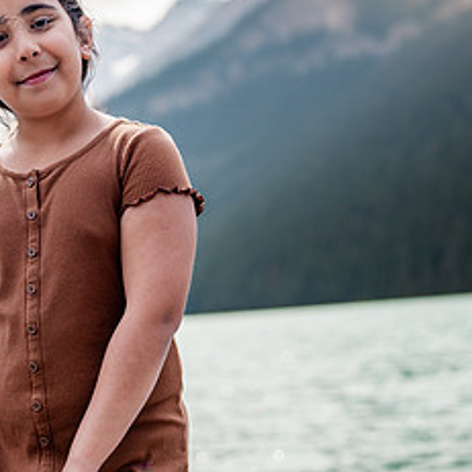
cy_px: 214
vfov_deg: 20.2
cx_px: 83
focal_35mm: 86
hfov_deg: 19.9
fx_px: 1327
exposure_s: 1/4000
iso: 200
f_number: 2
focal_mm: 35
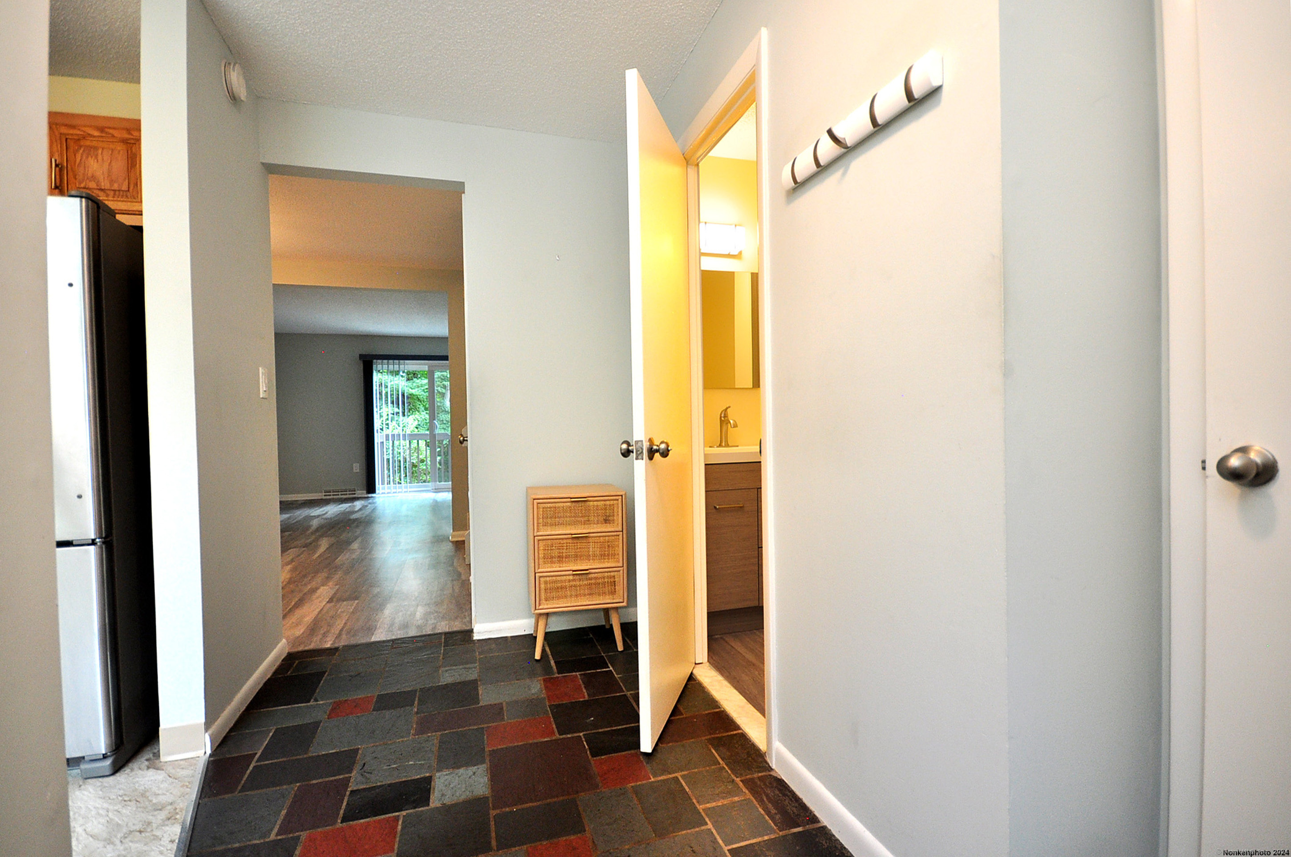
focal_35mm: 15
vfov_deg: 77.2
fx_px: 537
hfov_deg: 100.5
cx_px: 646
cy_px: 428
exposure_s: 1/50
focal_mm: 10
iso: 640
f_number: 4
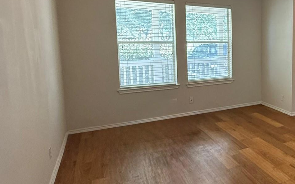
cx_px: 277
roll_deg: -1.0
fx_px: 257
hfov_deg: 51.1
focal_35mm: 32
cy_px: 65
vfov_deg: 39.1
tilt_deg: -5.0
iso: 400
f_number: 2.2
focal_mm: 2.22
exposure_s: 1/120
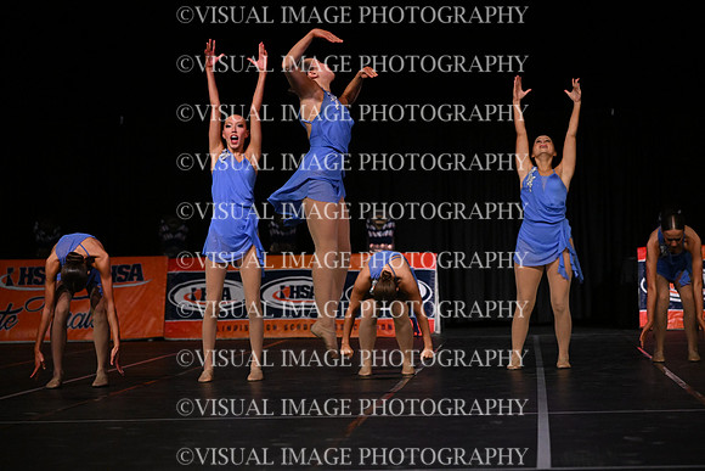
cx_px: 352
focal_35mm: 120
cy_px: 236
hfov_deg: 17.1
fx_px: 2350
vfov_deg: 11.4
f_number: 4
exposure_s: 1/1000
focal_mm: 120
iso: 8000
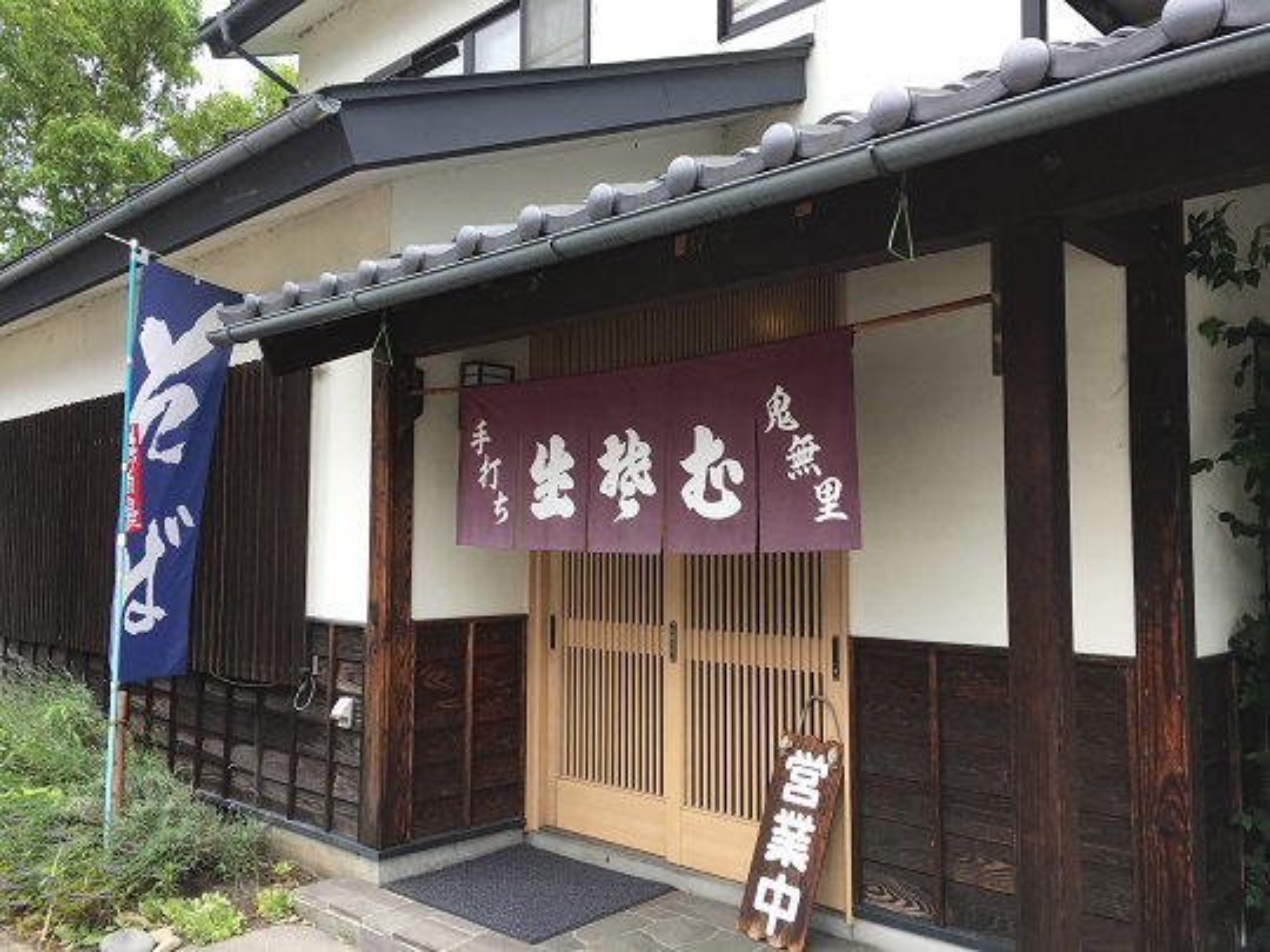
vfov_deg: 48.2
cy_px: 476
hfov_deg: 61.7
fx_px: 1064
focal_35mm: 29
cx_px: 635
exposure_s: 1/499
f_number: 2.2
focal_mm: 4.15
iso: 25
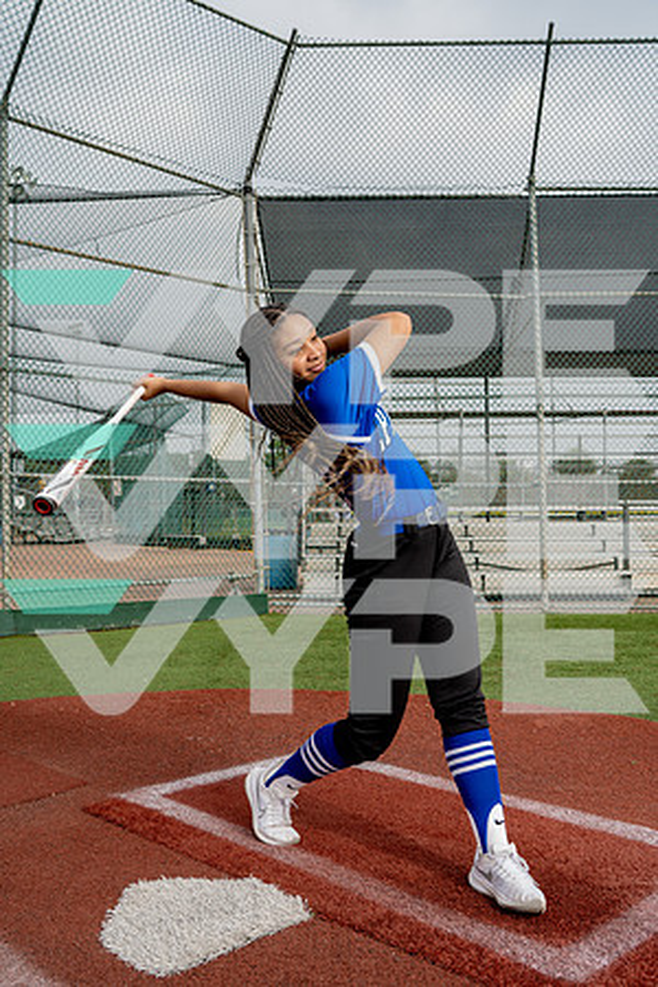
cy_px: 494
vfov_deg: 54.4
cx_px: 329
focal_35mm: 35
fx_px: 960
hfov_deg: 37.9
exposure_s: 1/200
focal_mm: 35
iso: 80
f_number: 5.6
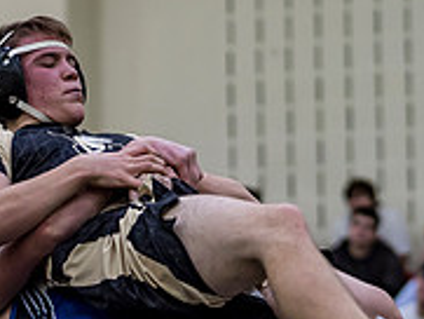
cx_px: 115
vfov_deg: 5.2
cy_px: 257
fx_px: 3530
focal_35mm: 288
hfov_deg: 6.9
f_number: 1.2
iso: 640
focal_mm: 45
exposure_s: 1/1000
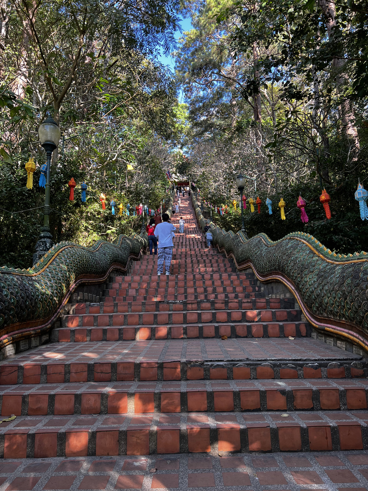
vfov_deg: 67.3
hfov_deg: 53.1
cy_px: 246
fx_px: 369
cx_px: 184
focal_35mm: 26
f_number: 1.5
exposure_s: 1/132
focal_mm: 5.7
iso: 50
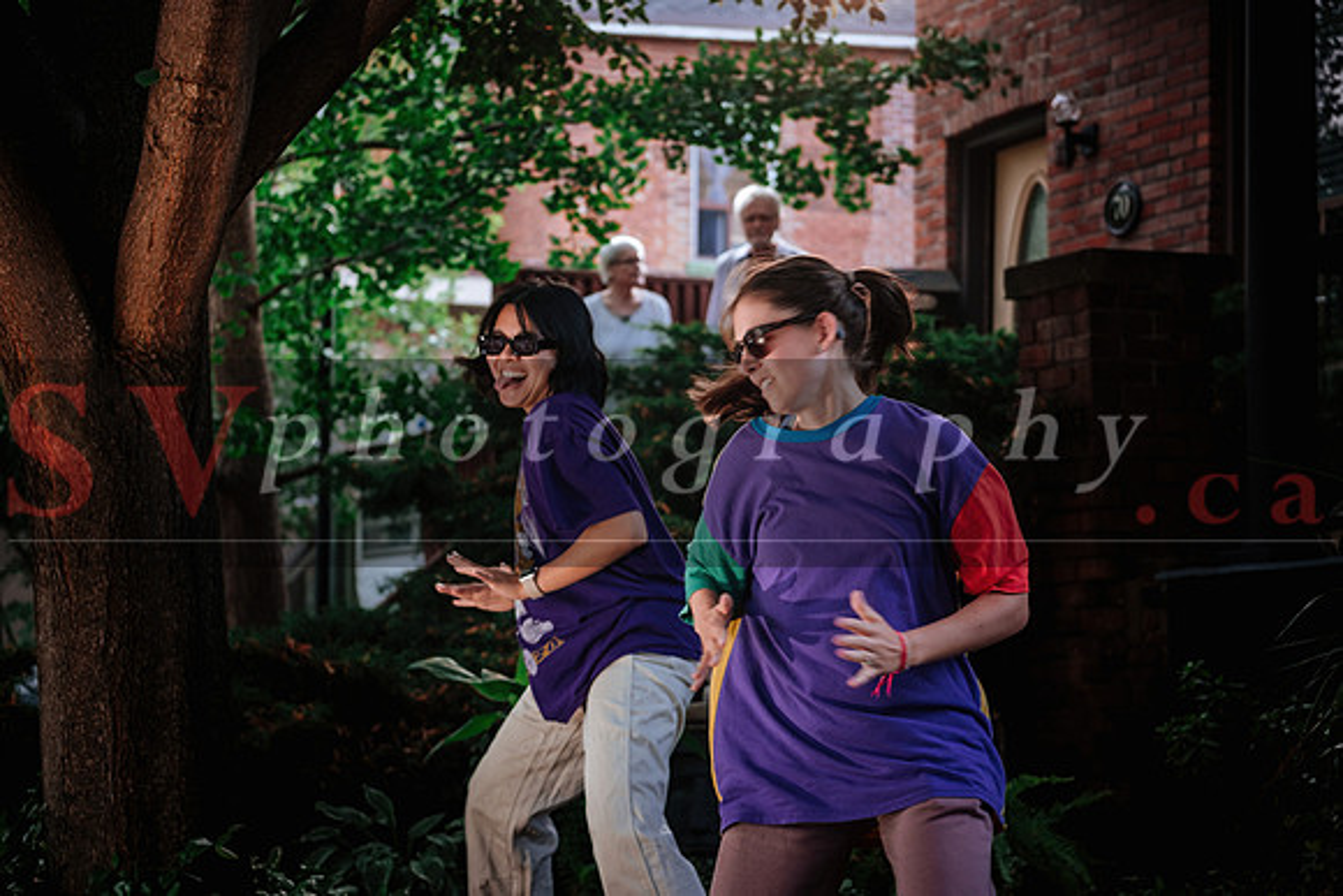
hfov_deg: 26.5
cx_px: 672
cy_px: 448
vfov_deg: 17.9
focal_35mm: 76
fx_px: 2850
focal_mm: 50
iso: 400
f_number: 2.8
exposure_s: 1/200
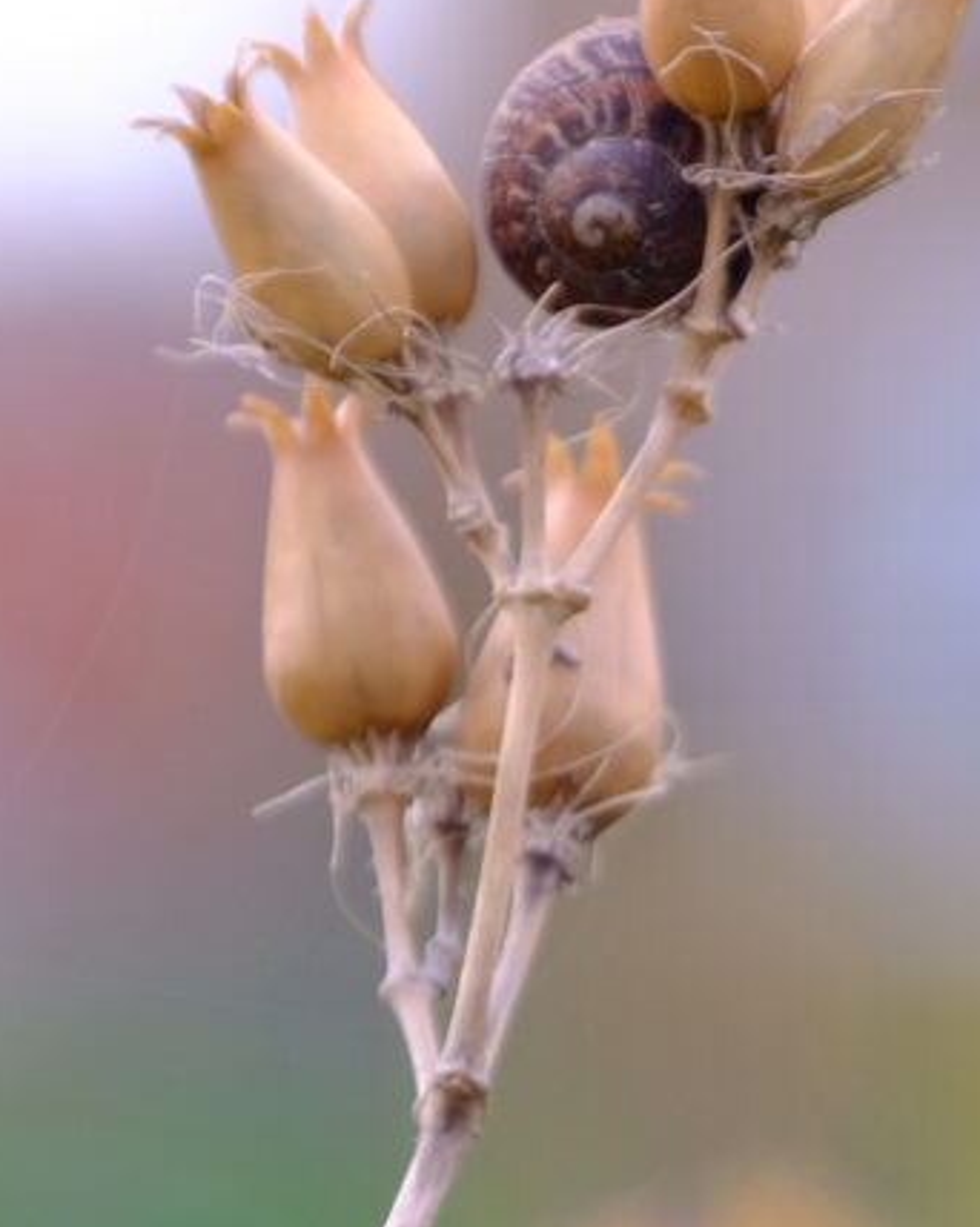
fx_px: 19374
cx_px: 759
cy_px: 771
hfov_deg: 2.9
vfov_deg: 3.6
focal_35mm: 534
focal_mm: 135
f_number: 5.6
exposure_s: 1/180
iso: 800
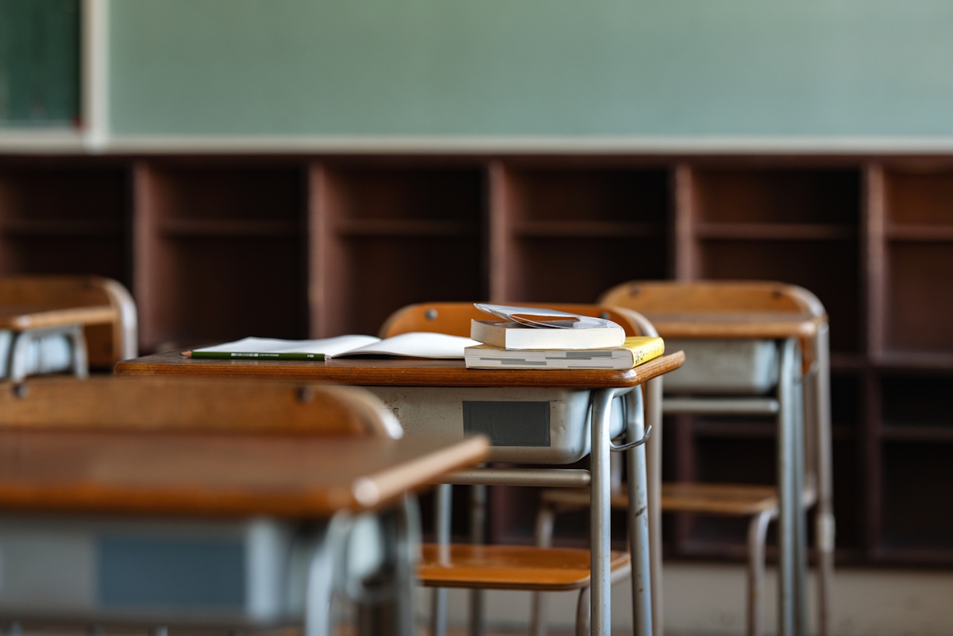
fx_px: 2779
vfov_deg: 13.0
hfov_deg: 19.5
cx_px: 476
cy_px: 318
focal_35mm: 105
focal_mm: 105
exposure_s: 1/200
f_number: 2.5
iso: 400
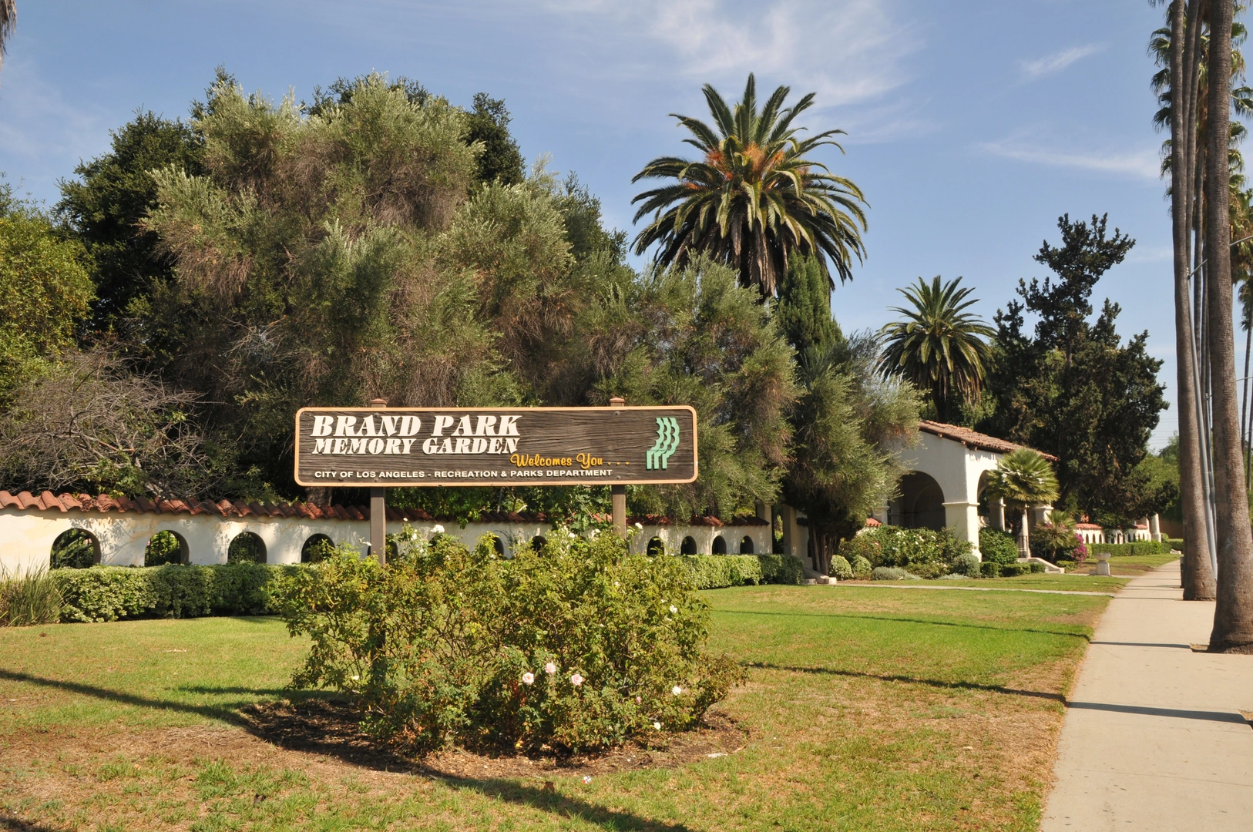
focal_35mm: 30
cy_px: 416
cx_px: 626
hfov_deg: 62.0
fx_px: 1043
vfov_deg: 43.5
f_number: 11
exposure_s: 1/160
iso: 280
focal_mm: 20
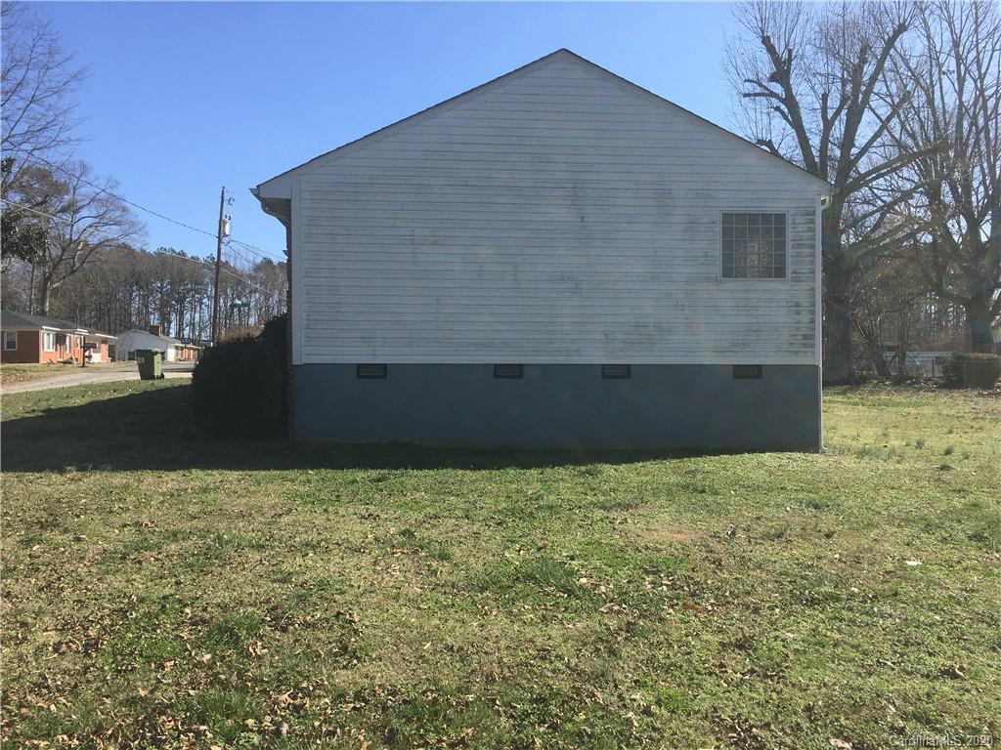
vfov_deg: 48.2
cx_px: 500
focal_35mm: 29
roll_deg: +0.0
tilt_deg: +1.3
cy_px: 375
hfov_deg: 61.7
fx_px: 839
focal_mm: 4.15
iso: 25
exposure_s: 1/1166
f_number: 2.2
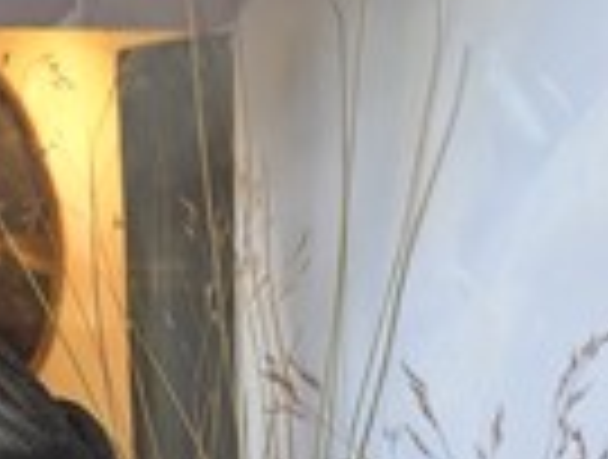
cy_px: 738
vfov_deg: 18.0
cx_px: 241
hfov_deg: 27.3
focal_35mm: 71
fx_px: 1250
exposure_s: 1/50
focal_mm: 6.81
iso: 67
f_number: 1.85
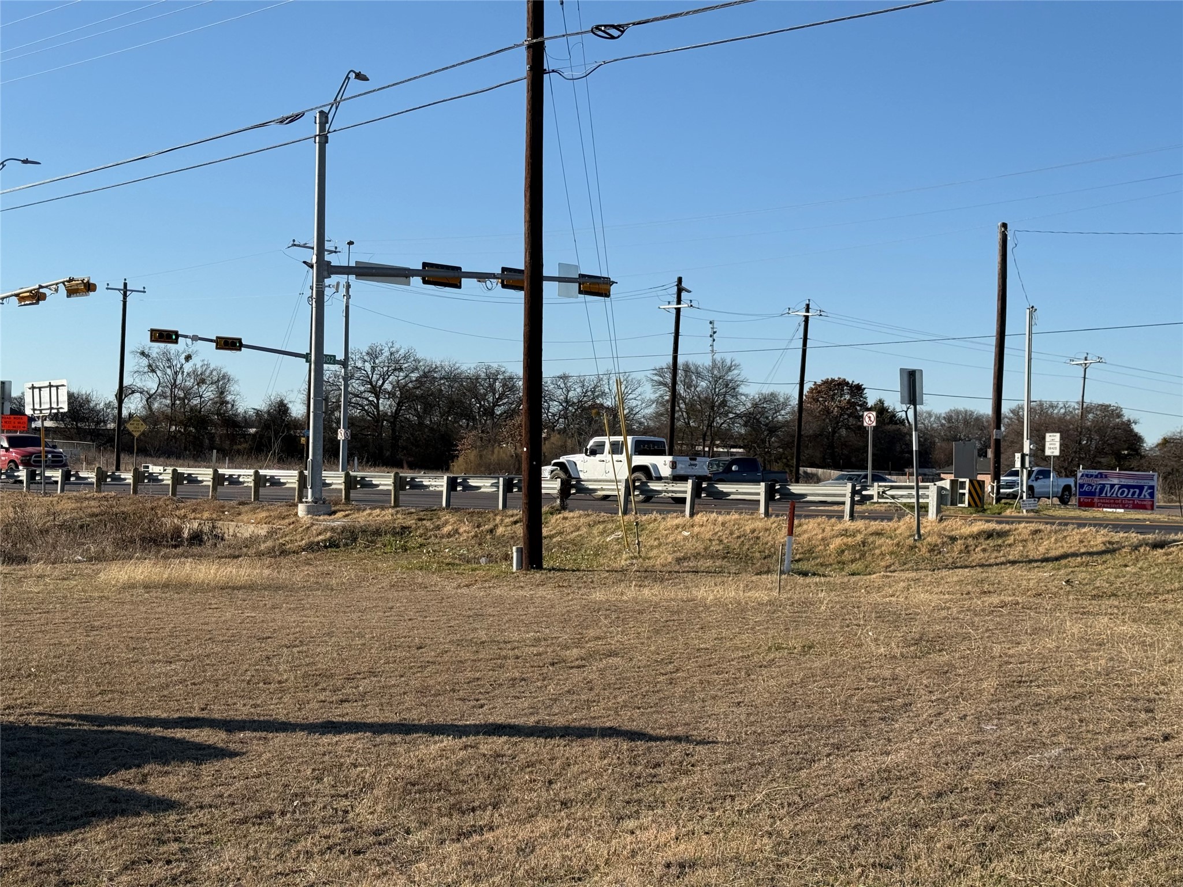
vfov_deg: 30.3
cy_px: 444
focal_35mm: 48
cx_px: 592
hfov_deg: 39.7
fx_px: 1640
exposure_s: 1/4878
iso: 64
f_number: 1.78
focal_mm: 6.76
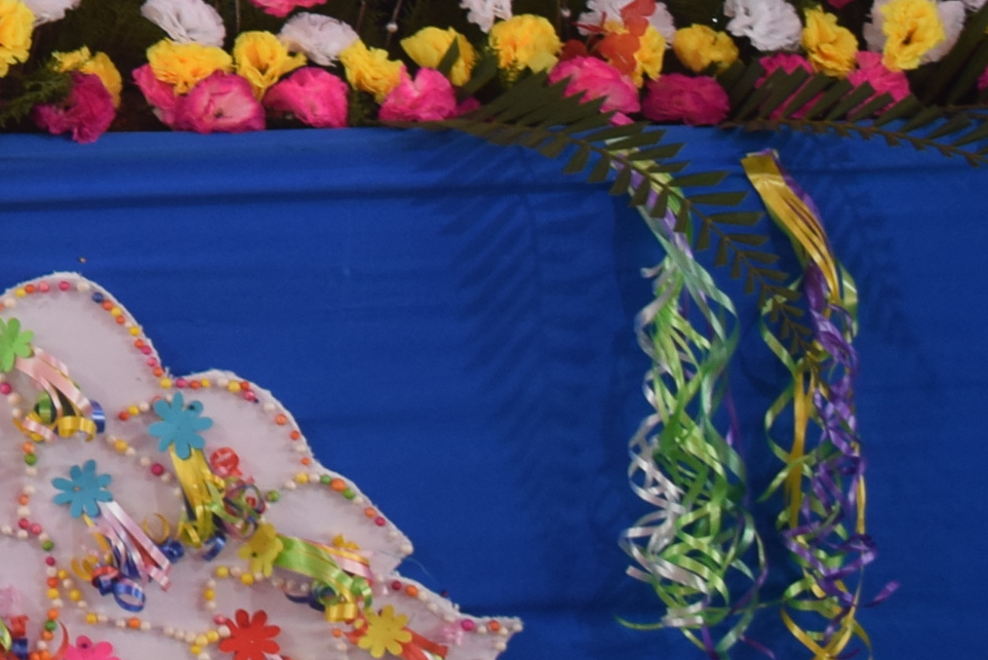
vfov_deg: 7.9
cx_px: -966
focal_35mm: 168
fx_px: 4613
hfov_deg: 11.1
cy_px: -606
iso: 400
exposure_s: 1/100
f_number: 5.6
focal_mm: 24
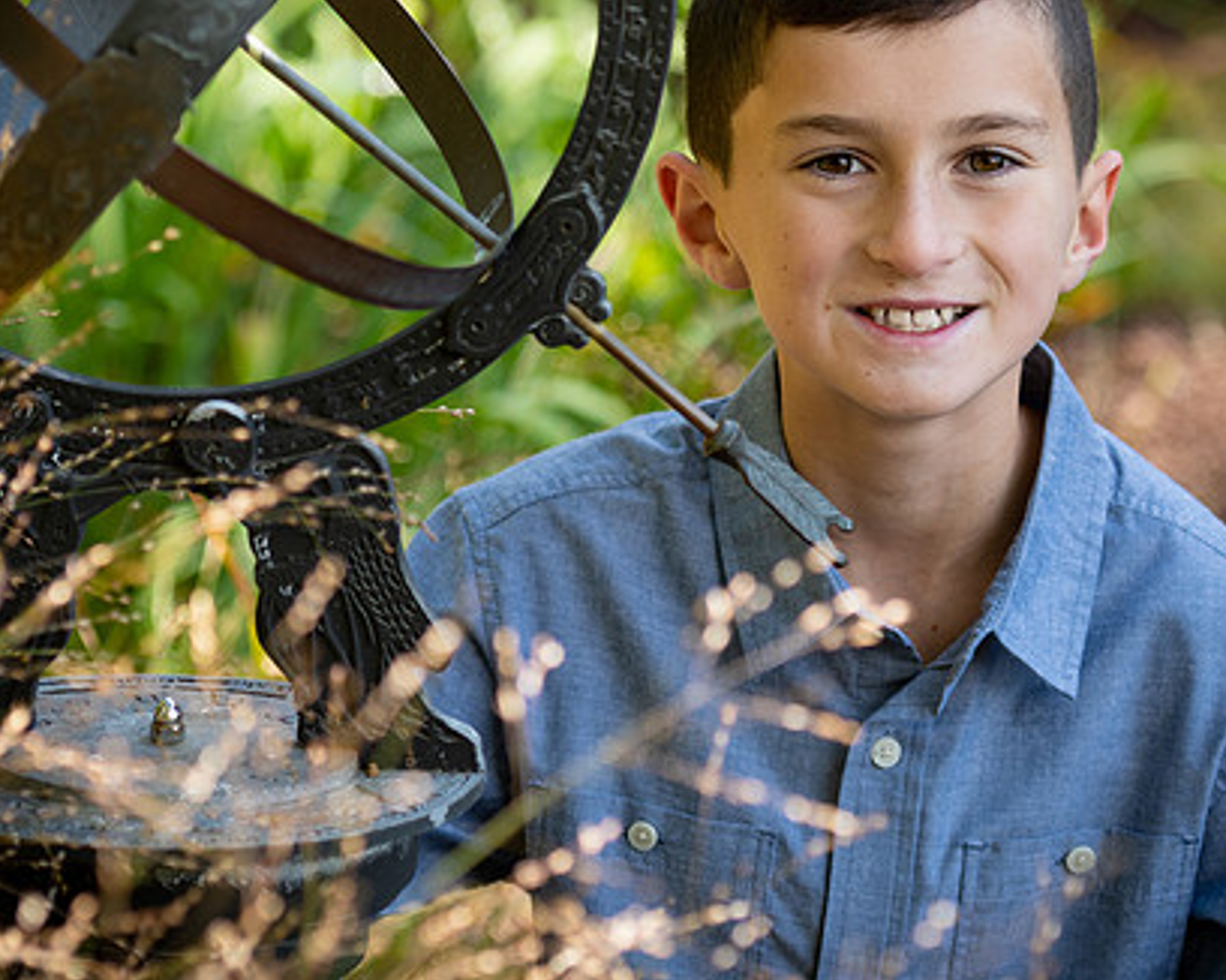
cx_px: 676
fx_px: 6927
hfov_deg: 10.1
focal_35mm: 191
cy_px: 388
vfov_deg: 8.1
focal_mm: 82
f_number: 3.2
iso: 100
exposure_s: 1/320
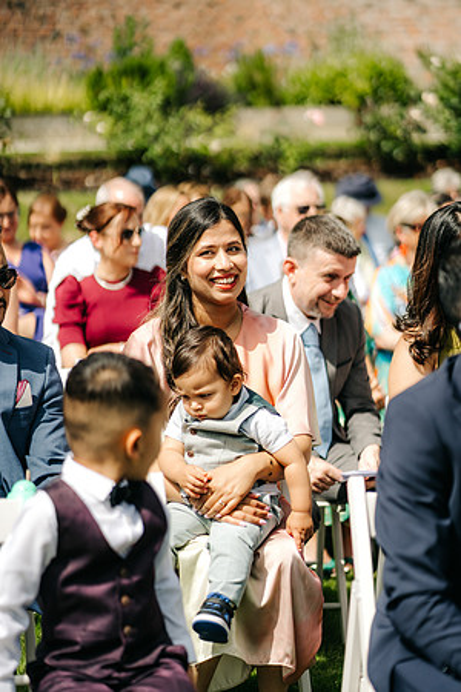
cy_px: 346
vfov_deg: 23.9
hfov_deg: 16.1
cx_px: 230
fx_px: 1633
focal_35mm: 85
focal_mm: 85
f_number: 2
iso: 100
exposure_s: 1/8000
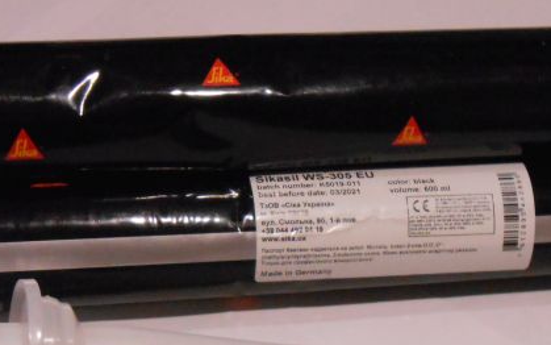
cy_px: 246
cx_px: 283
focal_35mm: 89
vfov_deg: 14.6
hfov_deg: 23.3
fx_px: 1337
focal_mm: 7.8
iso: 800
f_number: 4.5
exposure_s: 1/50
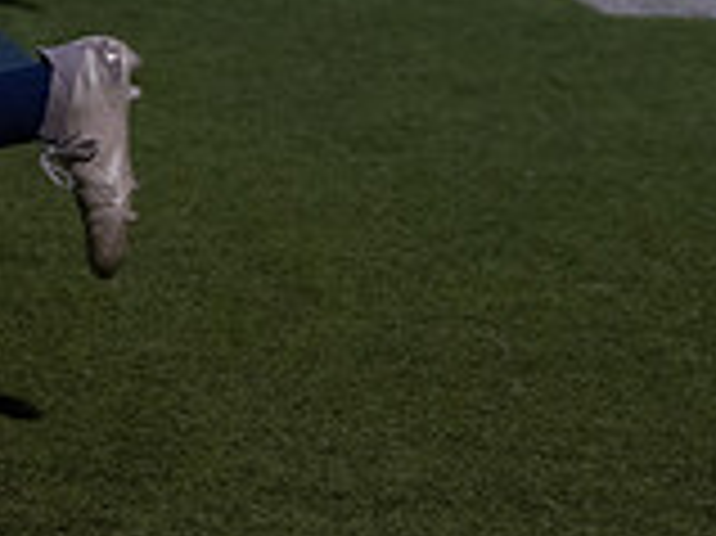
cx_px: -380
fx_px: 6635
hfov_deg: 6.1
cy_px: -390
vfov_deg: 4.6
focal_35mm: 321
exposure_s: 1/1000
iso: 4000
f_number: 2.8
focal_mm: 70
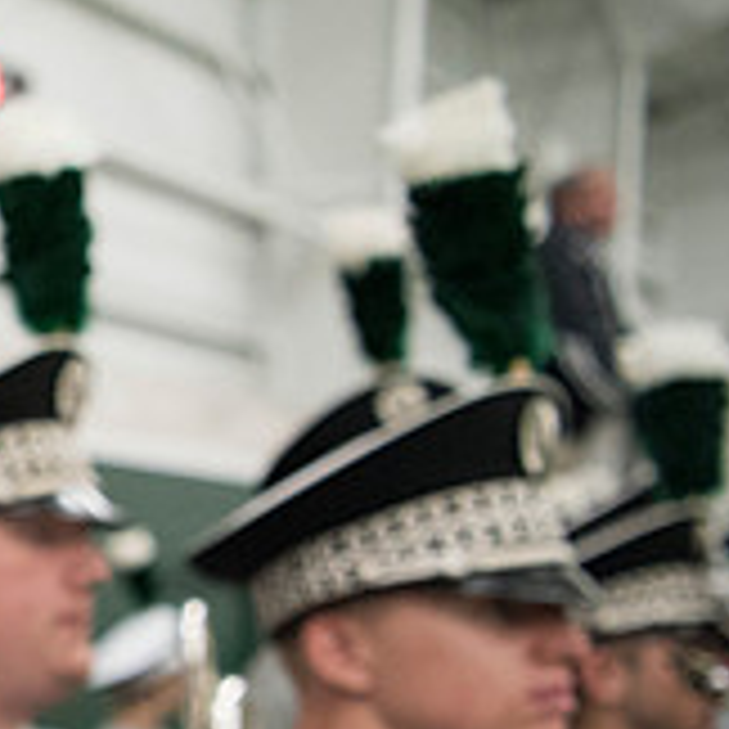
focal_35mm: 73
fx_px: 1739
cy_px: 538
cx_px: -526
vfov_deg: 23.5
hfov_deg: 19.0
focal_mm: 24
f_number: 3.2
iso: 3200
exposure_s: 1/250
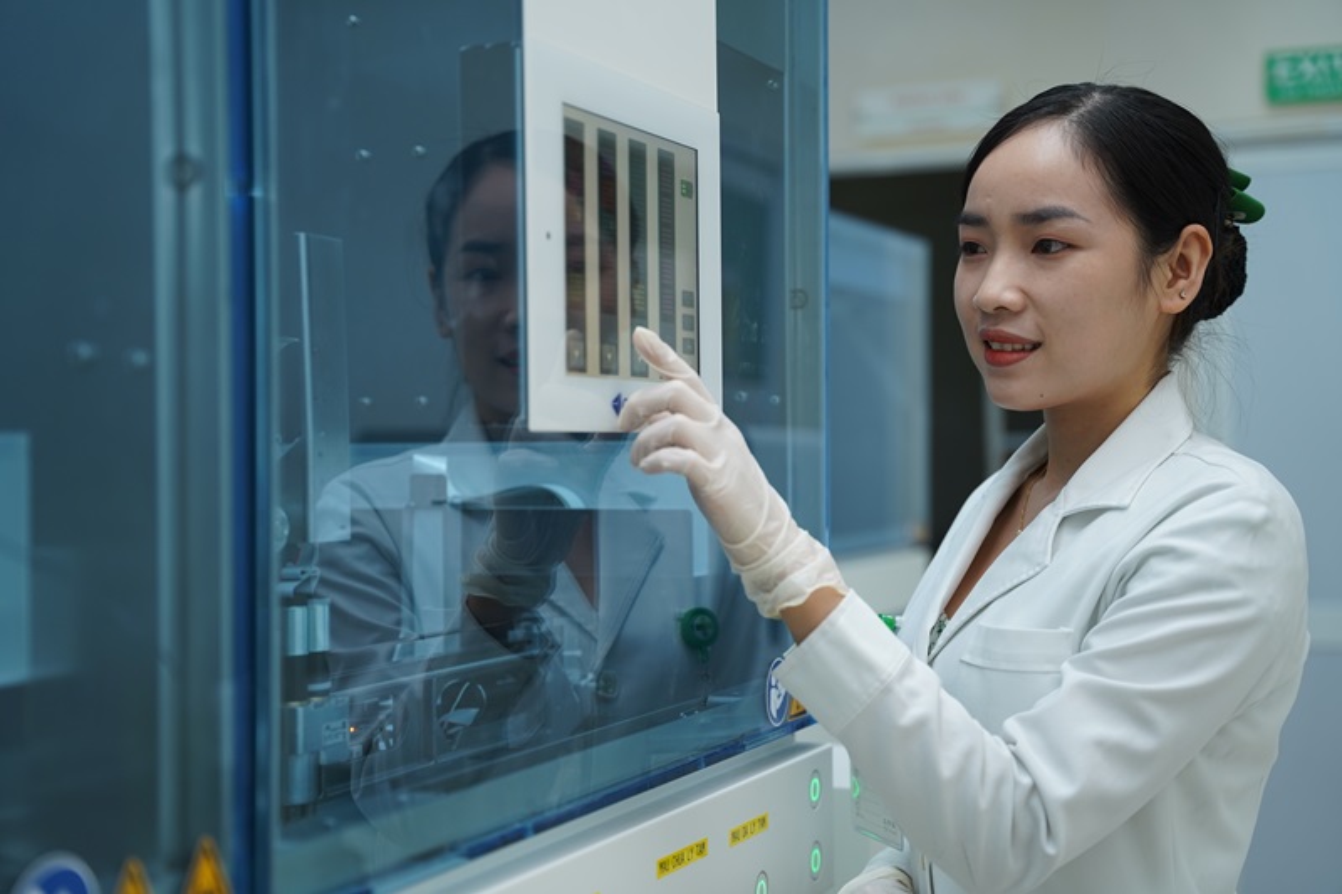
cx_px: 671
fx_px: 2053
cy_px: 447
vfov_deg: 24.6
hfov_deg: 36.2
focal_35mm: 55
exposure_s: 1/125
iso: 320
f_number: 2.8
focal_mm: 55.1
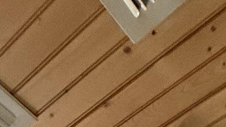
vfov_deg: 7.3
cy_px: 565
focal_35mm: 80
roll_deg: -1.3
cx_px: 180
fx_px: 479
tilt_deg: -2.0
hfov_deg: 26.1
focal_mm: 2.22
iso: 400
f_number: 2.2
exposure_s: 1/60
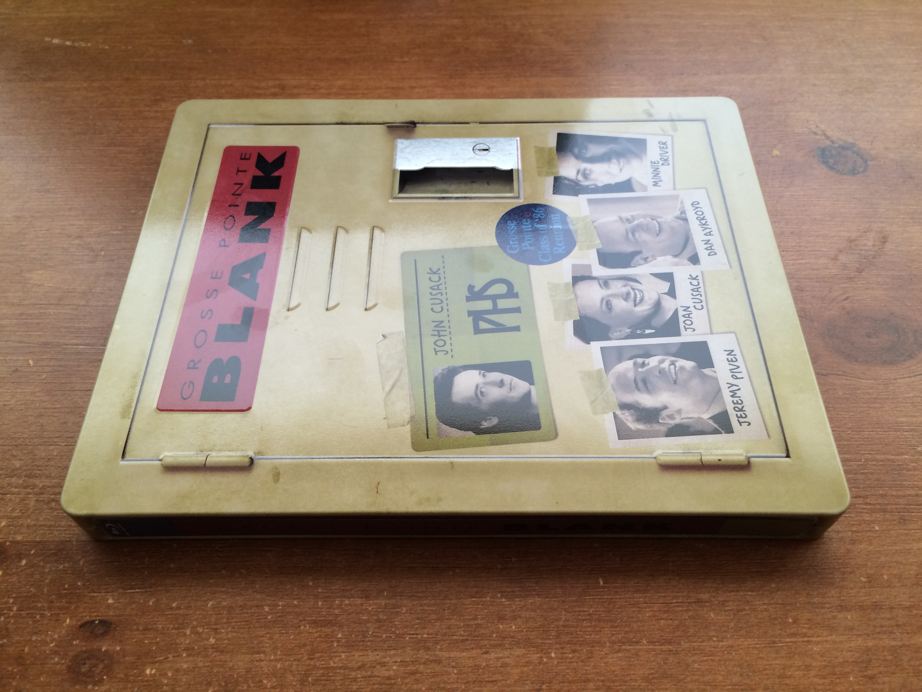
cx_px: 461
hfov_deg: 61.7
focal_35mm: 29
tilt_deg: -56.2
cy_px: 346
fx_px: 772
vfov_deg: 48.2
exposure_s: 1/30
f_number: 2.2
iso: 32
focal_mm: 4.15
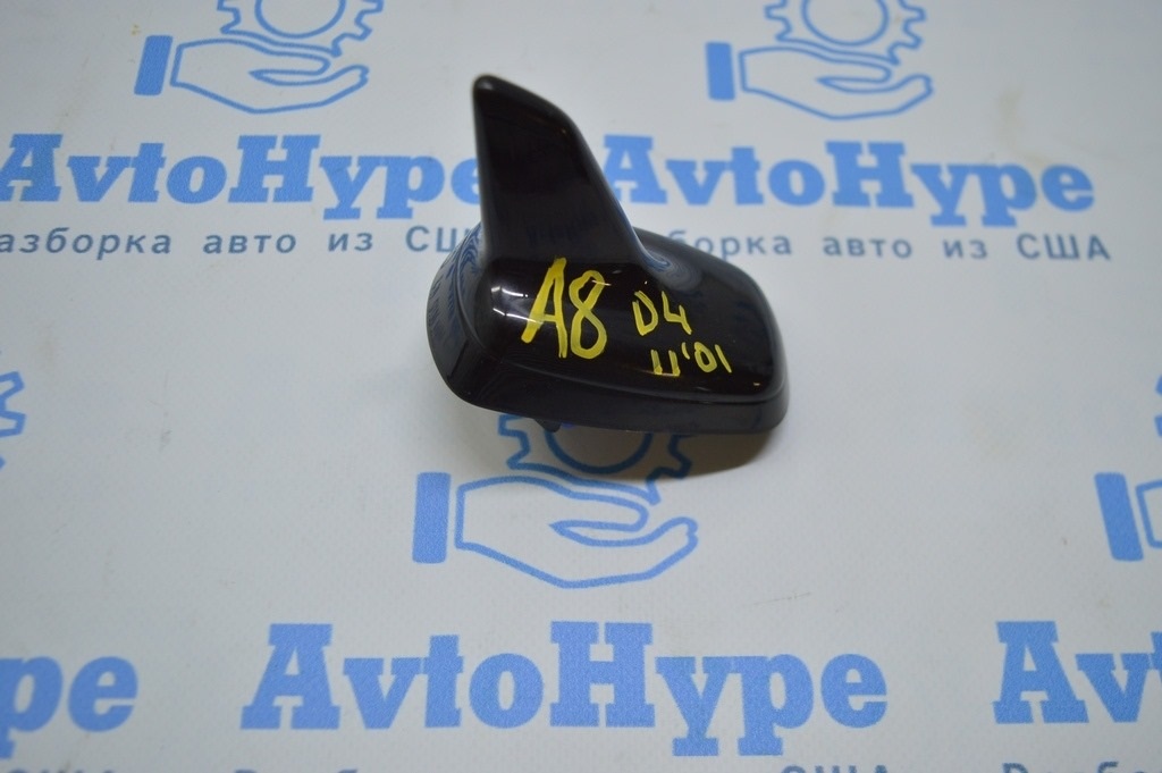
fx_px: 1113
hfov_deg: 55.1
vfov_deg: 38.3
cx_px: 581
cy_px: 386
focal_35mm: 34
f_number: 3.8
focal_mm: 23
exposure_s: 1/125
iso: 400
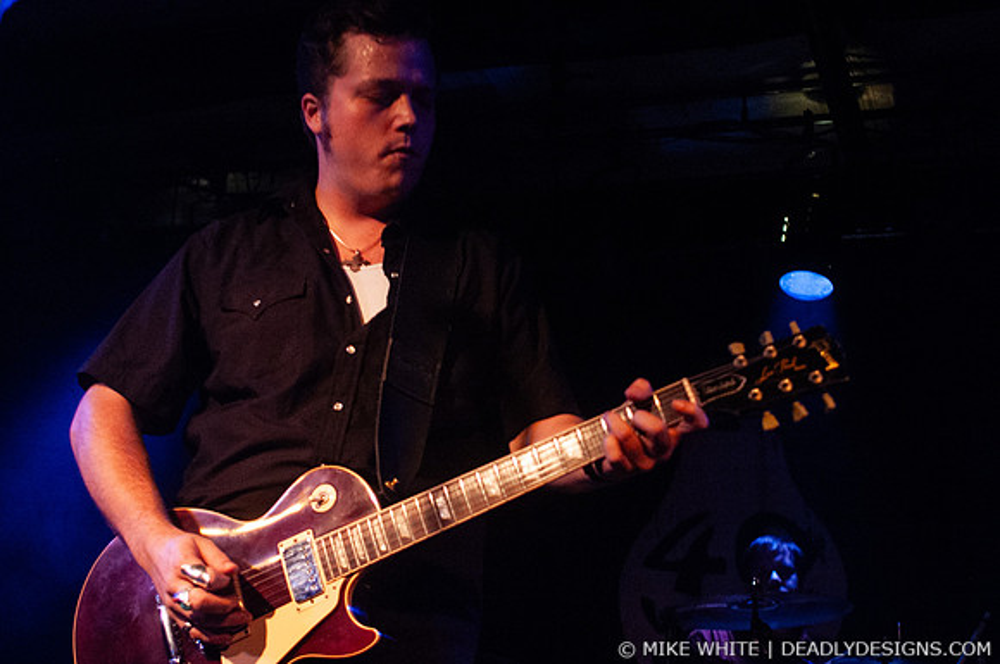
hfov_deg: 35.9
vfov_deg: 24.3
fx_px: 1544
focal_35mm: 56
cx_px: 504
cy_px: 313
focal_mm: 35
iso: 800
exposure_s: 1/60
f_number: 2.8
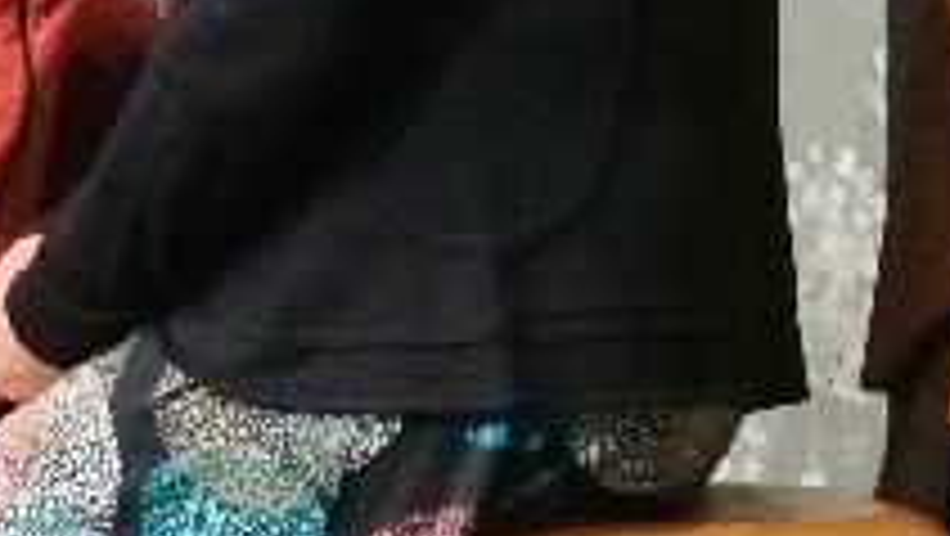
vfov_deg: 2.0
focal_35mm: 613
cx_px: -711
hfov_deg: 3.5
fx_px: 15451
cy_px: 142
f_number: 4.2
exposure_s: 1/125
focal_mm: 57.2
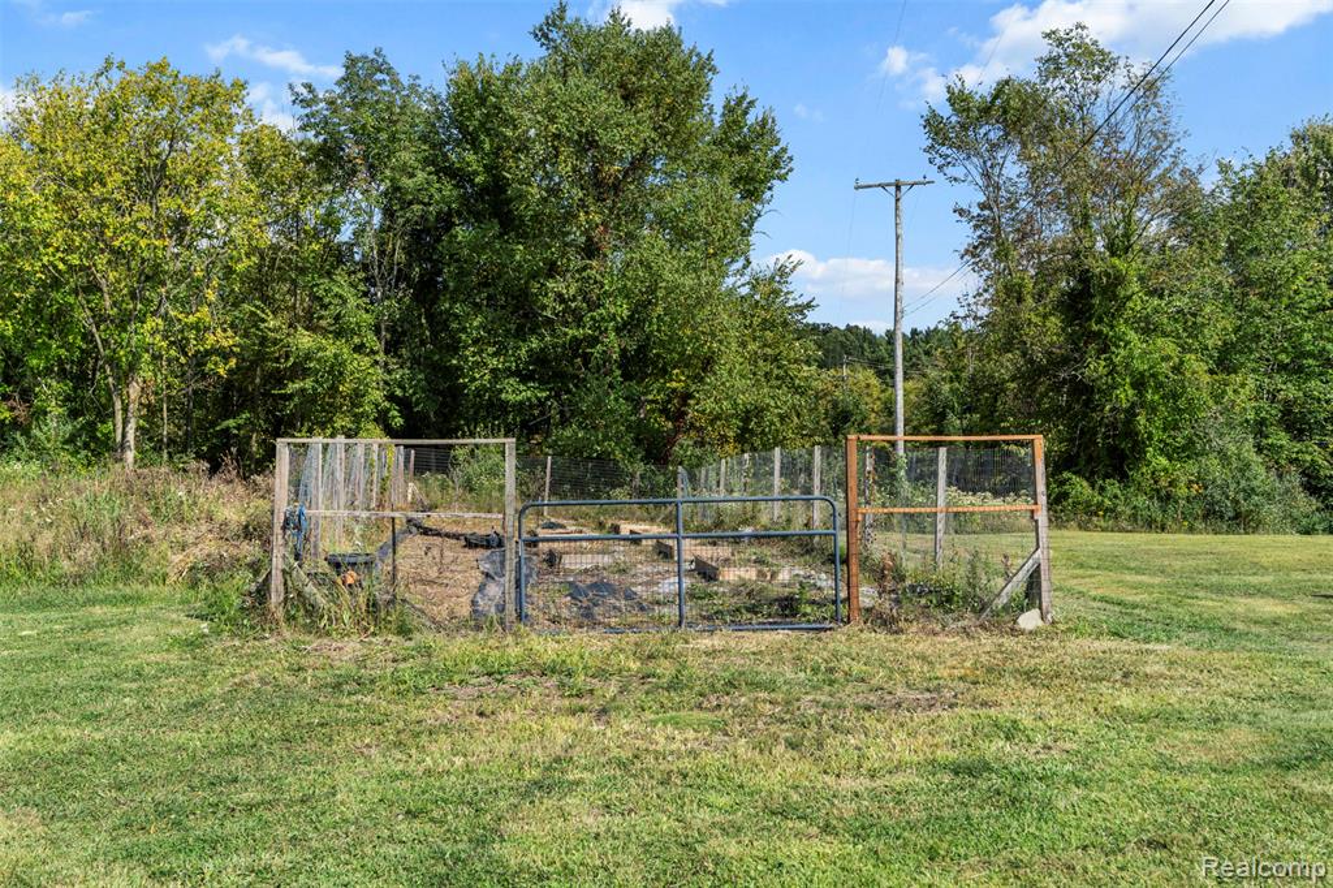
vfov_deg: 37.8
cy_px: 444
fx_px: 1295
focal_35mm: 35
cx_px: 666
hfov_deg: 54.4
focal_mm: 35
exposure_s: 1/640
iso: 400
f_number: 8
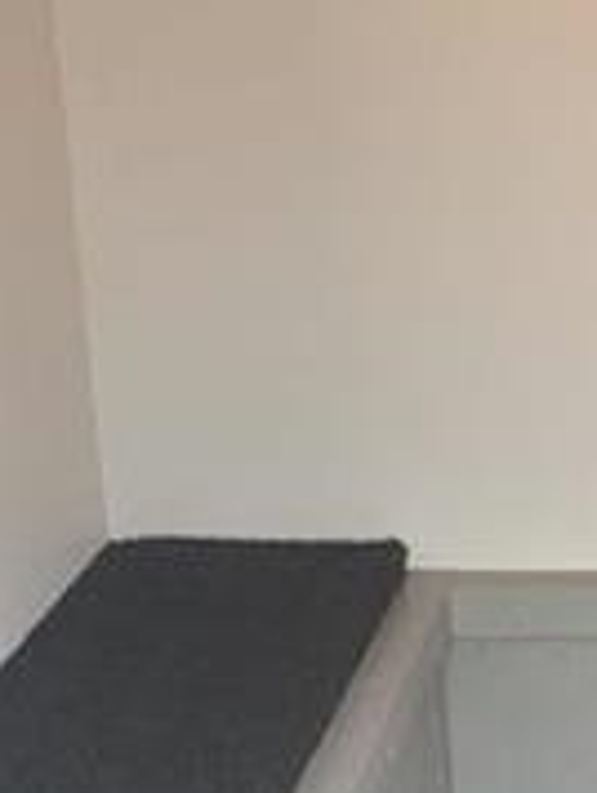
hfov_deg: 11.2
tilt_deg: -19.4
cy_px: 642
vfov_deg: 15.6
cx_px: 994
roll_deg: +0.6
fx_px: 2868
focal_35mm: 125
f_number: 2.2
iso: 32
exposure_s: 1/30
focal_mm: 4.15
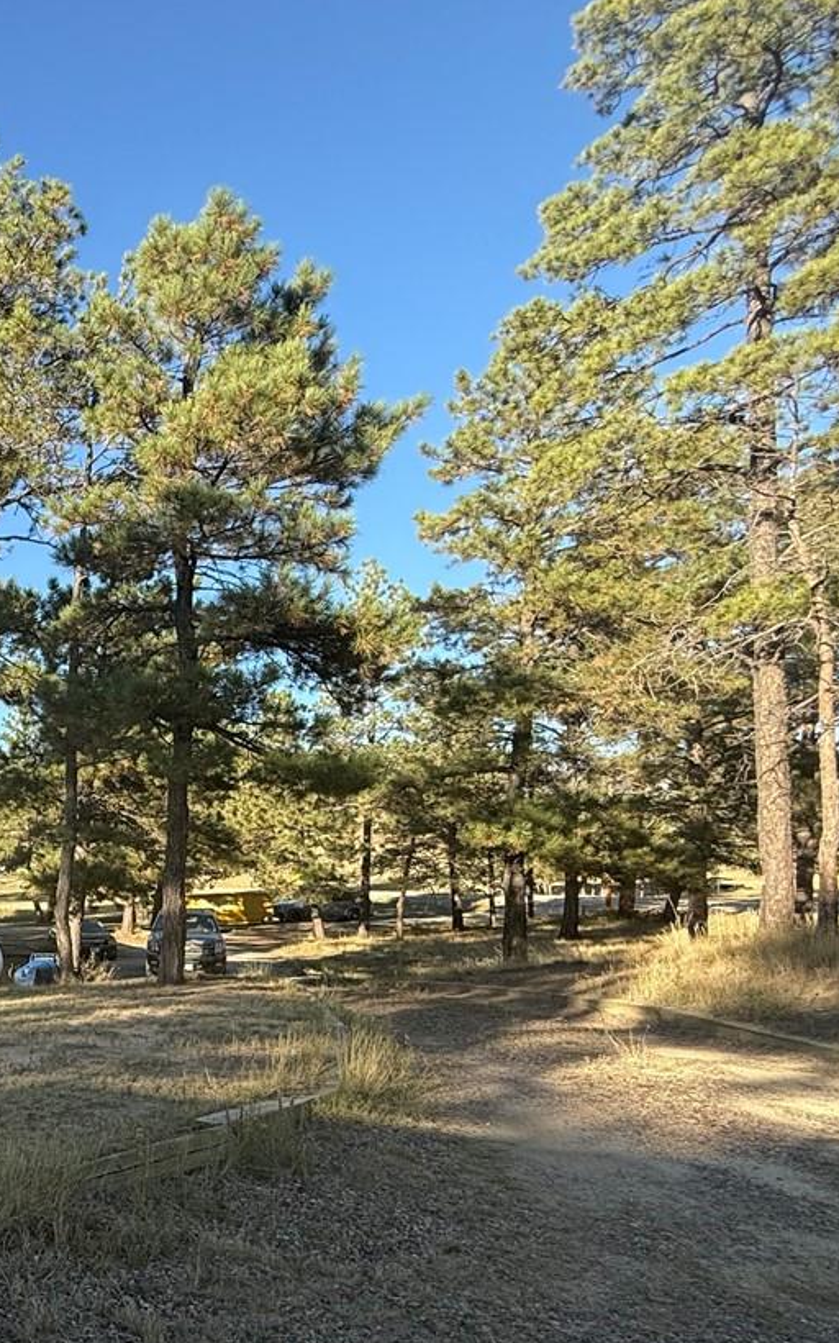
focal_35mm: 29
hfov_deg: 33.2
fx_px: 1061
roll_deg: -0.1
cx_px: -220
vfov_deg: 63.3
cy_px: 876
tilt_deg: +0.8
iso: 50
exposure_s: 1/644
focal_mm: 2.22
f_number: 2.2
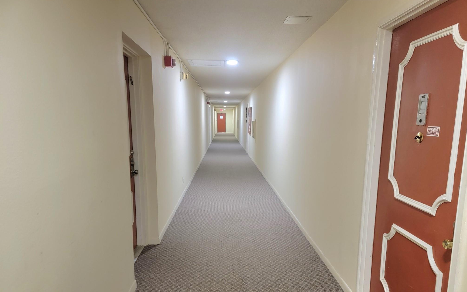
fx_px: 331
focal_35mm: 26
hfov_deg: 70.4
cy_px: 176
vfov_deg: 47.3
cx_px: 238
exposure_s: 1/40
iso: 500
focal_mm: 6.7
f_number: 1.8
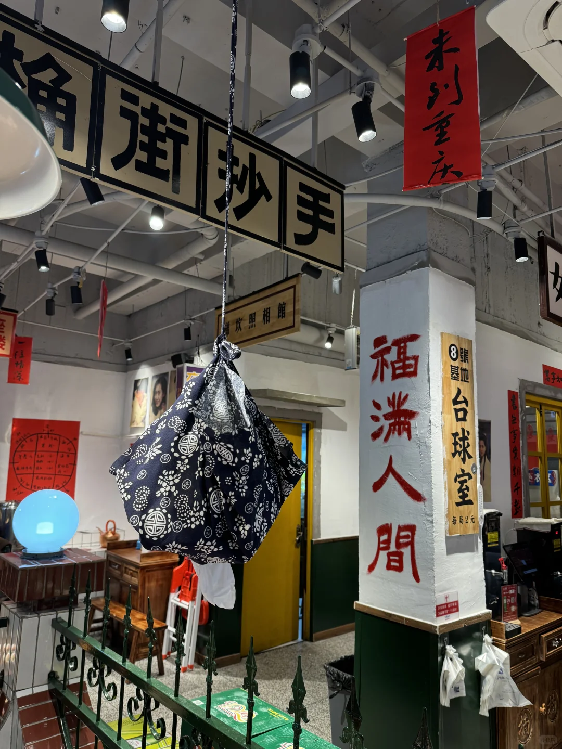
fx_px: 520
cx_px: 281
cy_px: 374
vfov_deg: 71.6
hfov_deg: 56.8
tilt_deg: +9.9
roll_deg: -1.6
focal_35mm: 24
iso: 125
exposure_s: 1/100
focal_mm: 6.76
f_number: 1.78
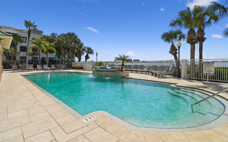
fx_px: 106
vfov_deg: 67.7
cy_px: 61
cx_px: 116
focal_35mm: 17
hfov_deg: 94.4
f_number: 7.1
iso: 100
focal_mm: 10
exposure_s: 1/640
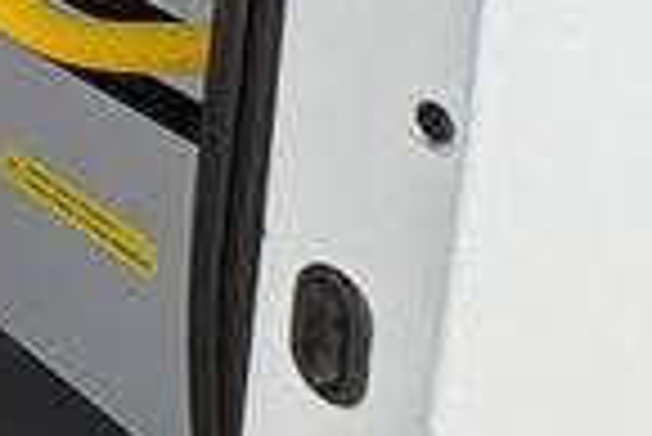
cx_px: -1353
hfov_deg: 11.2
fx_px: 1632
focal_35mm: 90
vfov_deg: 13.3
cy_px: -418
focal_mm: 2.22
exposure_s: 1/150
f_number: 2.2
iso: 64
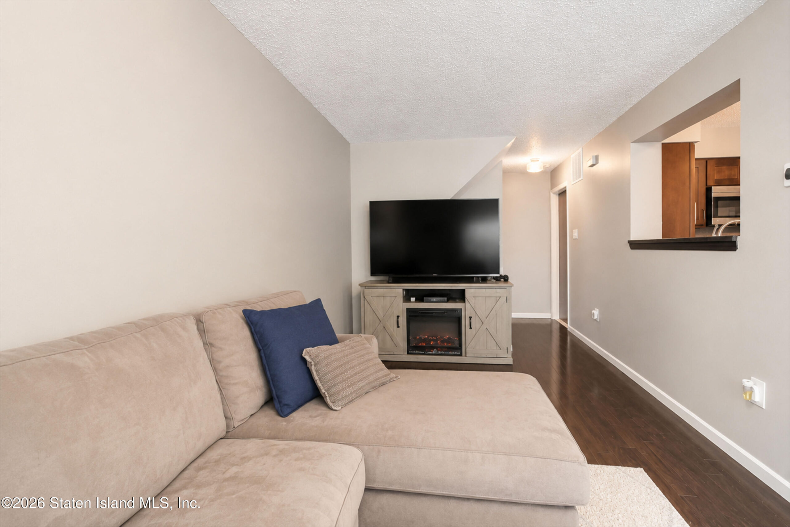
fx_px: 329
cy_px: 264
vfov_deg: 77.3
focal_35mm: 15
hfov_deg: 100.4
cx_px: 395
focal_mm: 10
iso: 2000
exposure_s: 1/60
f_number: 4.5
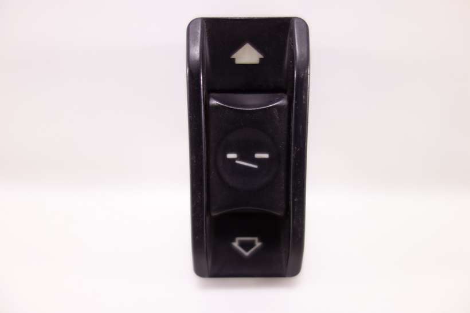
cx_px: 235
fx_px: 366
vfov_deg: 46.4
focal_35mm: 28
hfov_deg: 65.5
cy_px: 156
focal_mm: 10.4
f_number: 1.8
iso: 125
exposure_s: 1/100
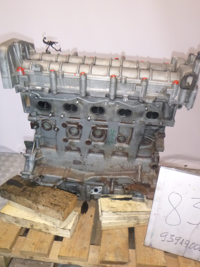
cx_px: 106
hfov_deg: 51.3
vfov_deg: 65.3
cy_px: 140
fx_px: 208
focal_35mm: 27
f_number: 3.9
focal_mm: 4.5
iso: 400
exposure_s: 1/60
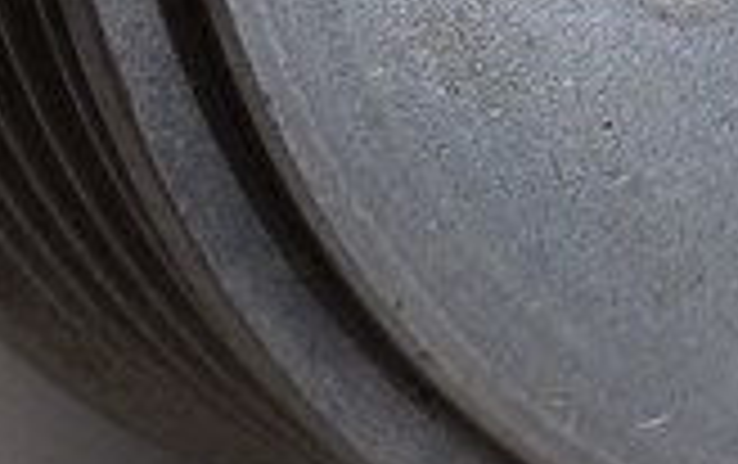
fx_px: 4028
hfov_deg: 10.4
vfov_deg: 6.5
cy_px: -275
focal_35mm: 200
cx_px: 792
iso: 40
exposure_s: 1/107
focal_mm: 2.93
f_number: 2.4
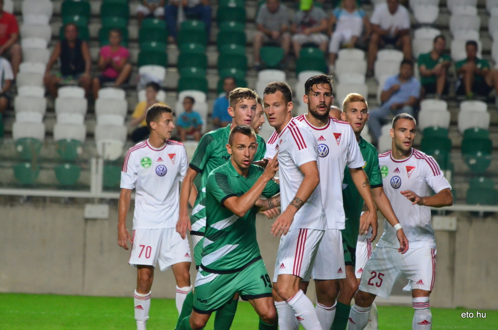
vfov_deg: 3.0
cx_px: 249
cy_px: 165
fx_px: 6213
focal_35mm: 450
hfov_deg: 4.6
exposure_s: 1/320
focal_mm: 300
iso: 3200
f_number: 5.6
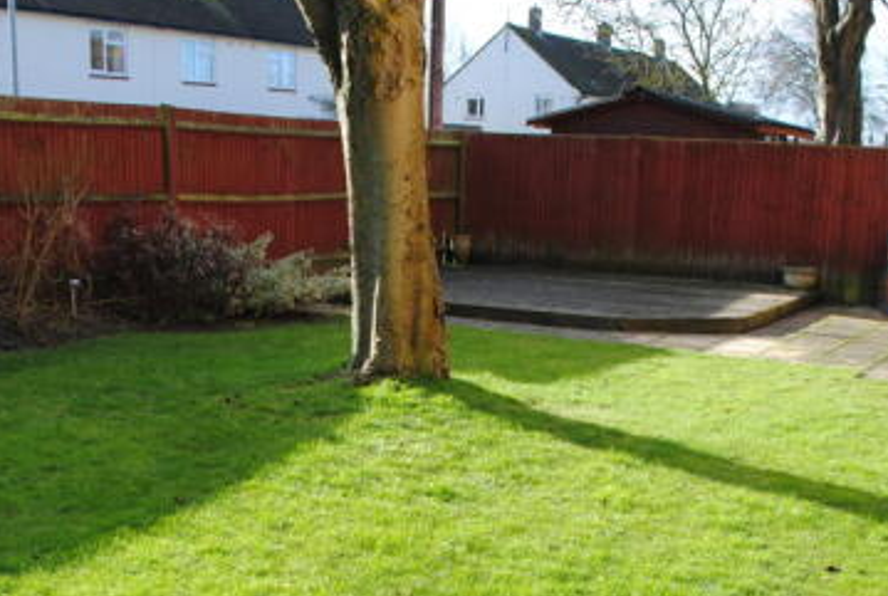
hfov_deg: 40.2
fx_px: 1211
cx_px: 387
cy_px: 523
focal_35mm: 49
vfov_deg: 26.8
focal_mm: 18
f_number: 5.6
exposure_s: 1/125
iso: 100
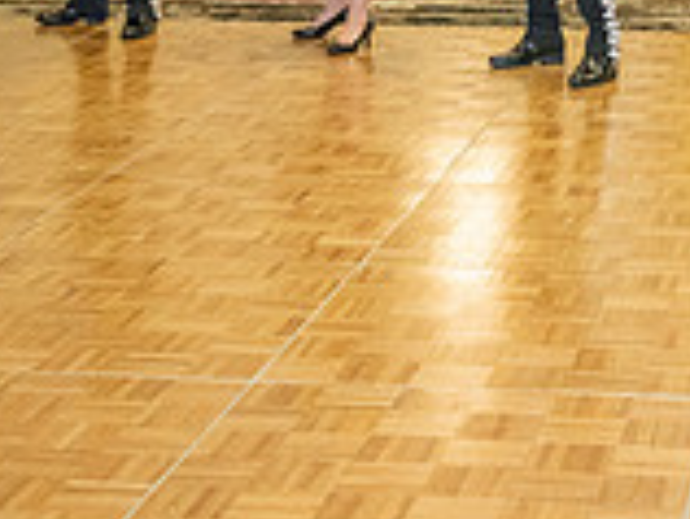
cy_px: -229
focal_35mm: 120
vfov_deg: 11.9
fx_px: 2396
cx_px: 607
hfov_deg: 16.2
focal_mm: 34
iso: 1600
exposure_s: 1/160
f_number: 2.8
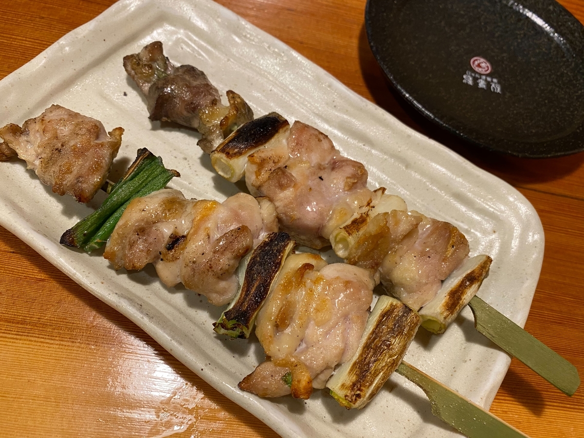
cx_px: 292
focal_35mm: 26
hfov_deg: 67.3
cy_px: 219
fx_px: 439
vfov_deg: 53.1
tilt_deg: -60.0
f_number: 1.8
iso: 160
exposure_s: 1/51
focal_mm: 4.25
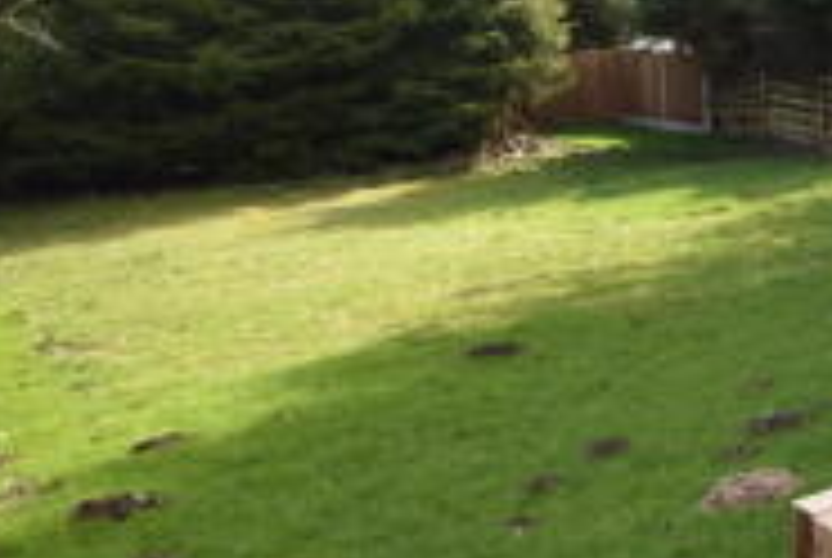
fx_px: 1227
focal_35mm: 53
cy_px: 115
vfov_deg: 25.2
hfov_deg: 28.3
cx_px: 1165
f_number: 6.3
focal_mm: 10
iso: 100
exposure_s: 1/160
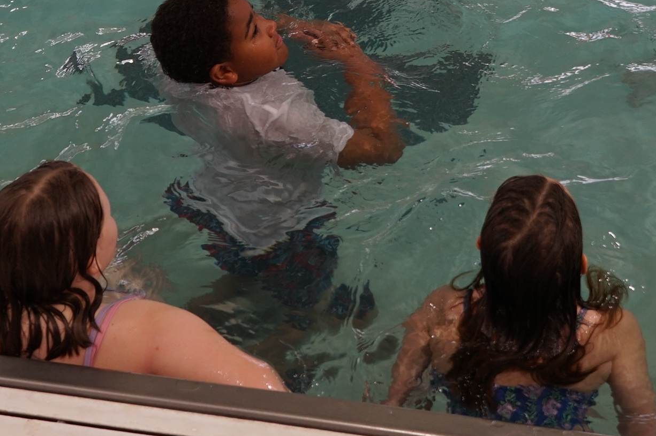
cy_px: -94
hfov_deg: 25.0
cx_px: 402
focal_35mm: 81
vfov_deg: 16.1
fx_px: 1475
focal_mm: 22
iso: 500
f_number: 4
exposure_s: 1/160
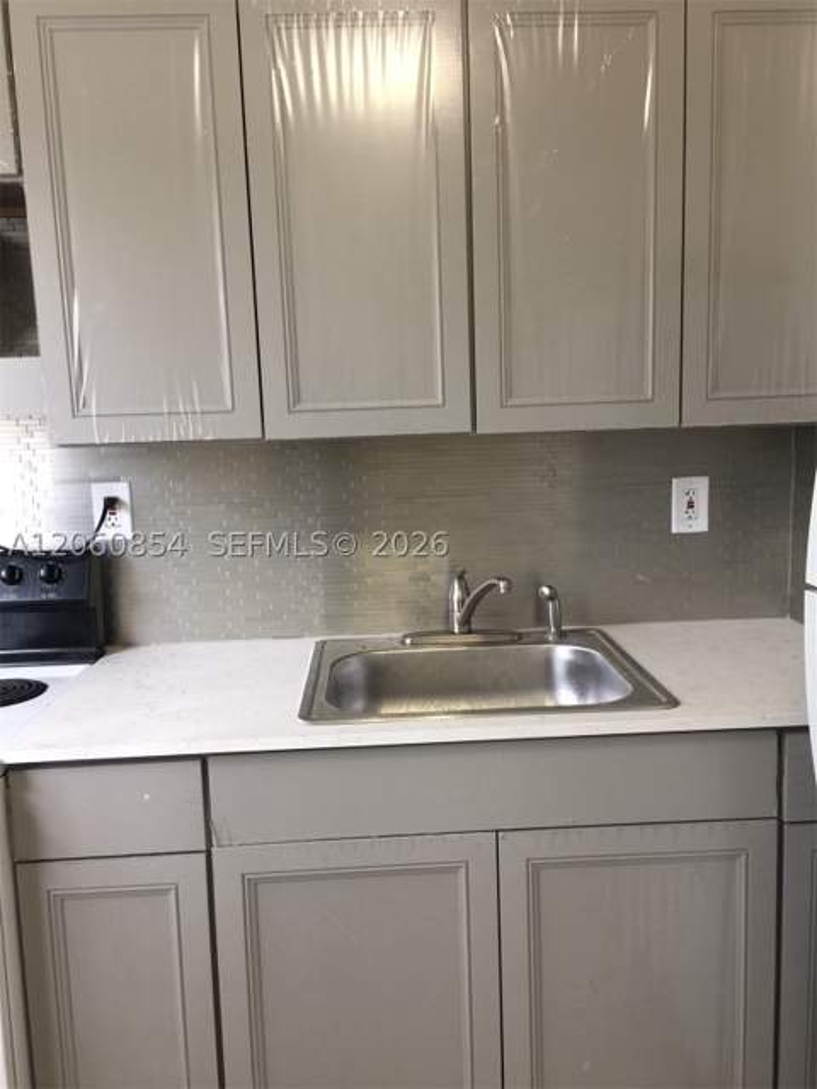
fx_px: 913
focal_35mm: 29
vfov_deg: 61.7
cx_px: 408
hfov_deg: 48.2
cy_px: 544
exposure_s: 1/15
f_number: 2.2
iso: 32
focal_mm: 4.15
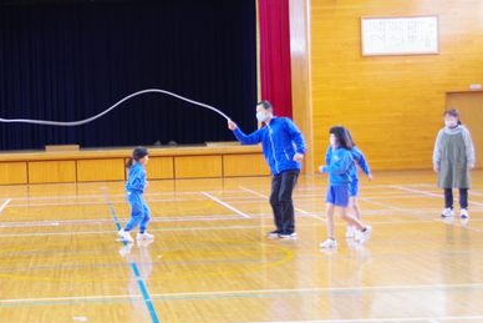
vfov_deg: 17.7
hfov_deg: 25.9
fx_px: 1033
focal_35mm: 77
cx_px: 100
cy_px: 130
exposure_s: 1/100
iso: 1600
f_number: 4.5
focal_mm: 31
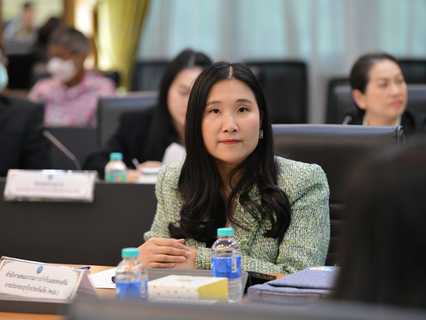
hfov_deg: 14.0
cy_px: 160
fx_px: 1735
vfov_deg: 10.5
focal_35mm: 141
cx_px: 211
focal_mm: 130
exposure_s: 1/125
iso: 1600
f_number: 2.8
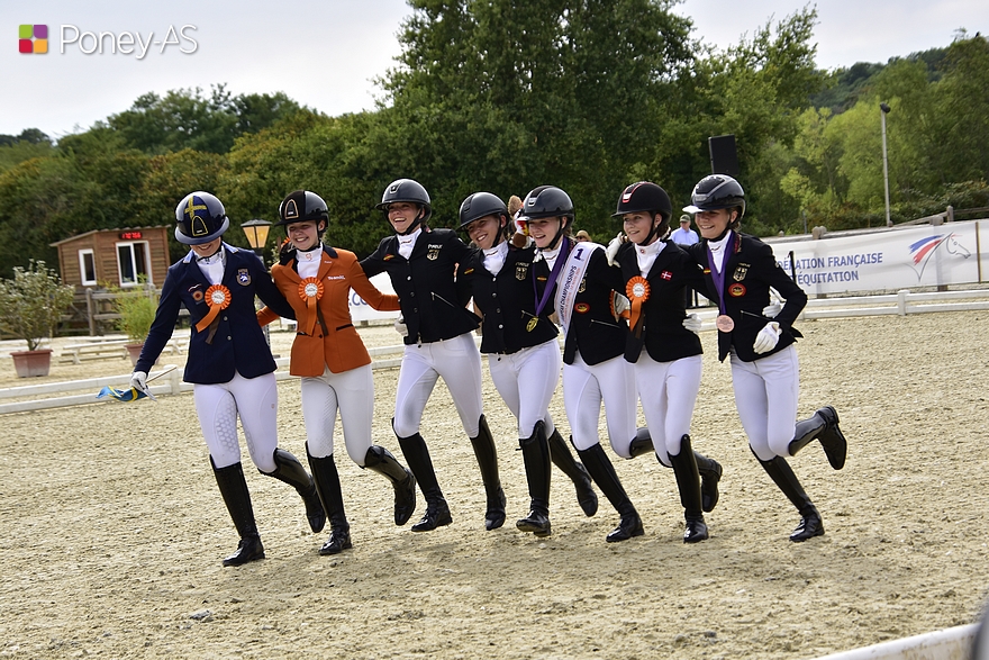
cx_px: 494
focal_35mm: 87
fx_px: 2390
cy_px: 330
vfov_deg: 15.7
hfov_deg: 23.4
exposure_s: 1/500
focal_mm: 58
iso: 100
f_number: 4.5
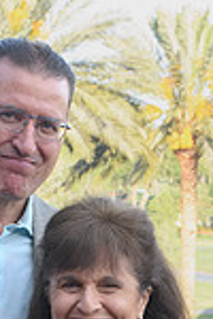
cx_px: 177
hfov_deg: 8.7
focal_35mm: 157
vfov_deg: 12.6
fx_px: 1393
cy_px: 421
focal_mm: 35
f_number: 6.3
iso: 1000
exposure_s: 1/320
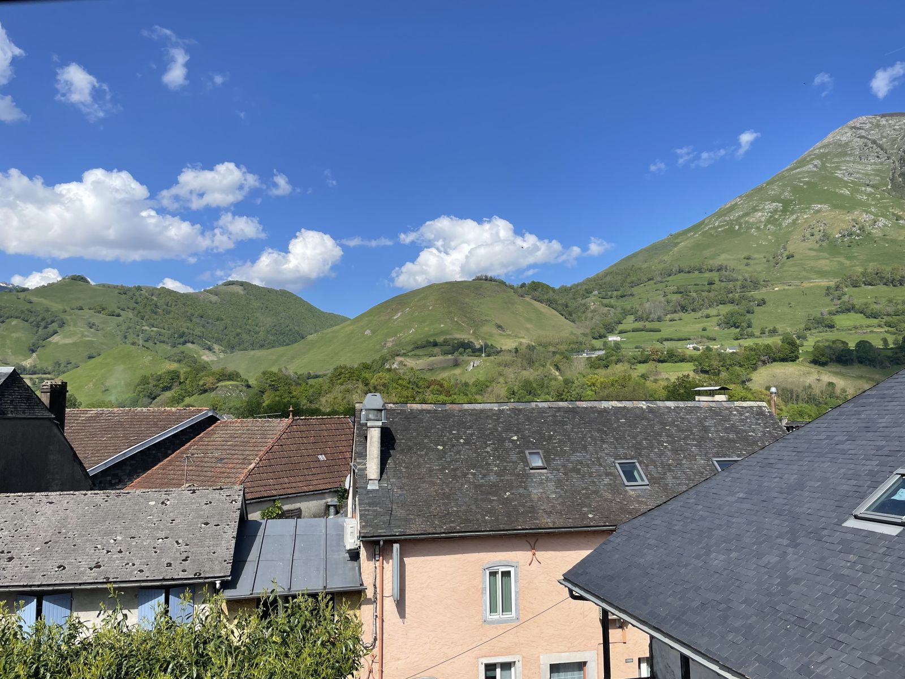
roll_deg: +0.8
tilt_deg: +5.8
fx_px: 680
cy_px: 340
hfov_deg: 67.3
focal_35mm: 26
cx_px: 452
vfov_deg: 53.1
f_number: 1.6
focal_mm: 4.2
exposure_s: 1/3401
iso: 32
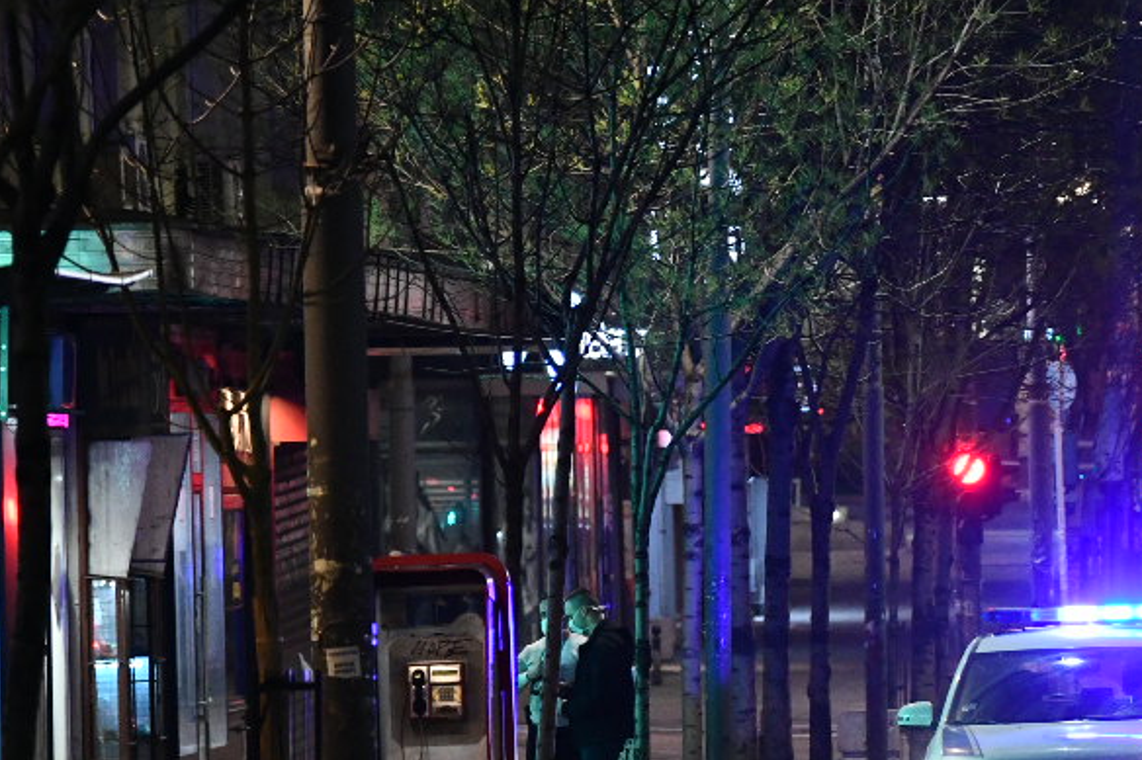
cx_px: 1500
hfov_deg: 4.6
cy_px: 191
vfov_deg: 3.1
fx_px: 14080
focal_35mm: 444
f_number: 3.5
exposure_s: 1/125
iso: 3200
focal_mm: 160
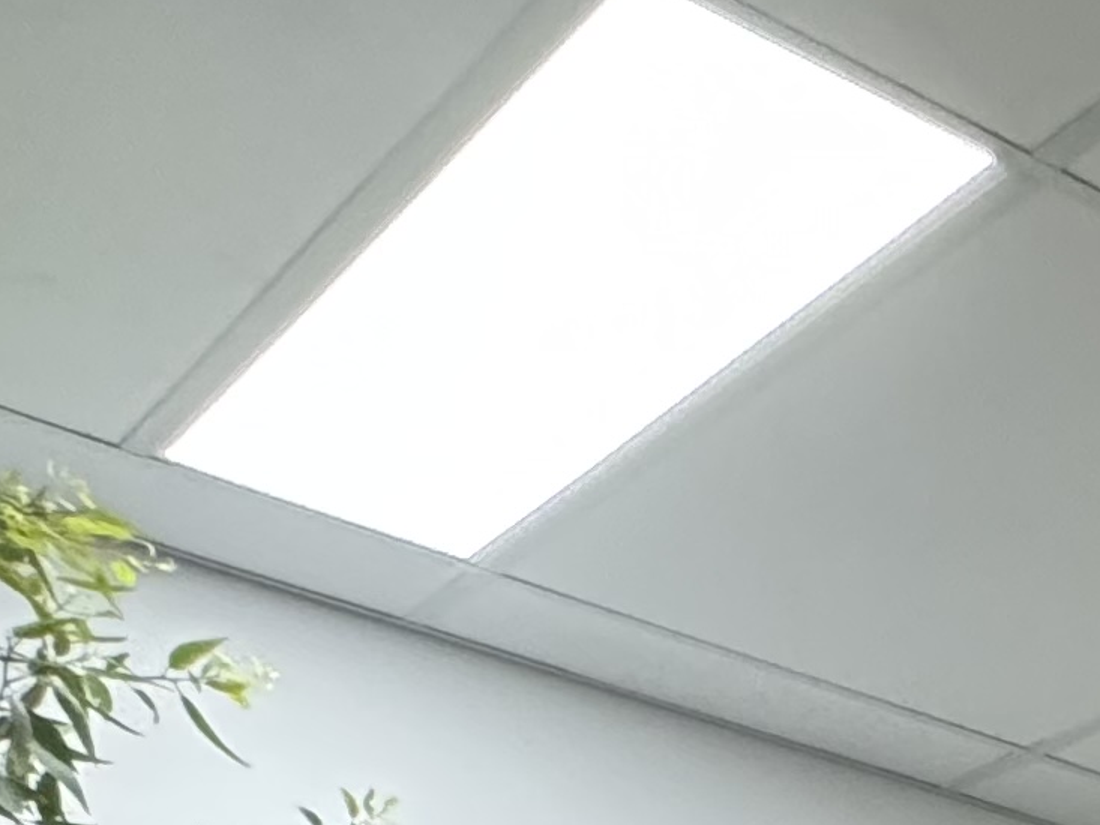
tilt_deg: -8.1
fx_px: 2447
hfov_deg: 17.5
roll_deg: -1.0
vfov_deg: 13.2
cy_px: 2091
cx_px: 2232
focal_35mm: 77
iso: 250
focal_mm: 2.22
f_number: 2.2
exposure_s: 1/100
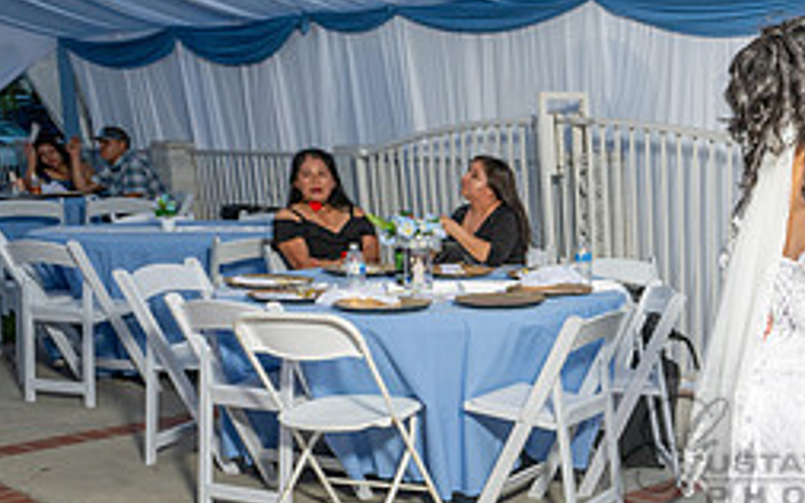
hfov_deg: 32.4
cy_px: 454
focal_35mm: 56
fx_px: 1228
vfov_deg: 22.6
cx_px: 865
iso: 250
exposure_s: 1/160
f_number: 4.5
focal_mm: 24
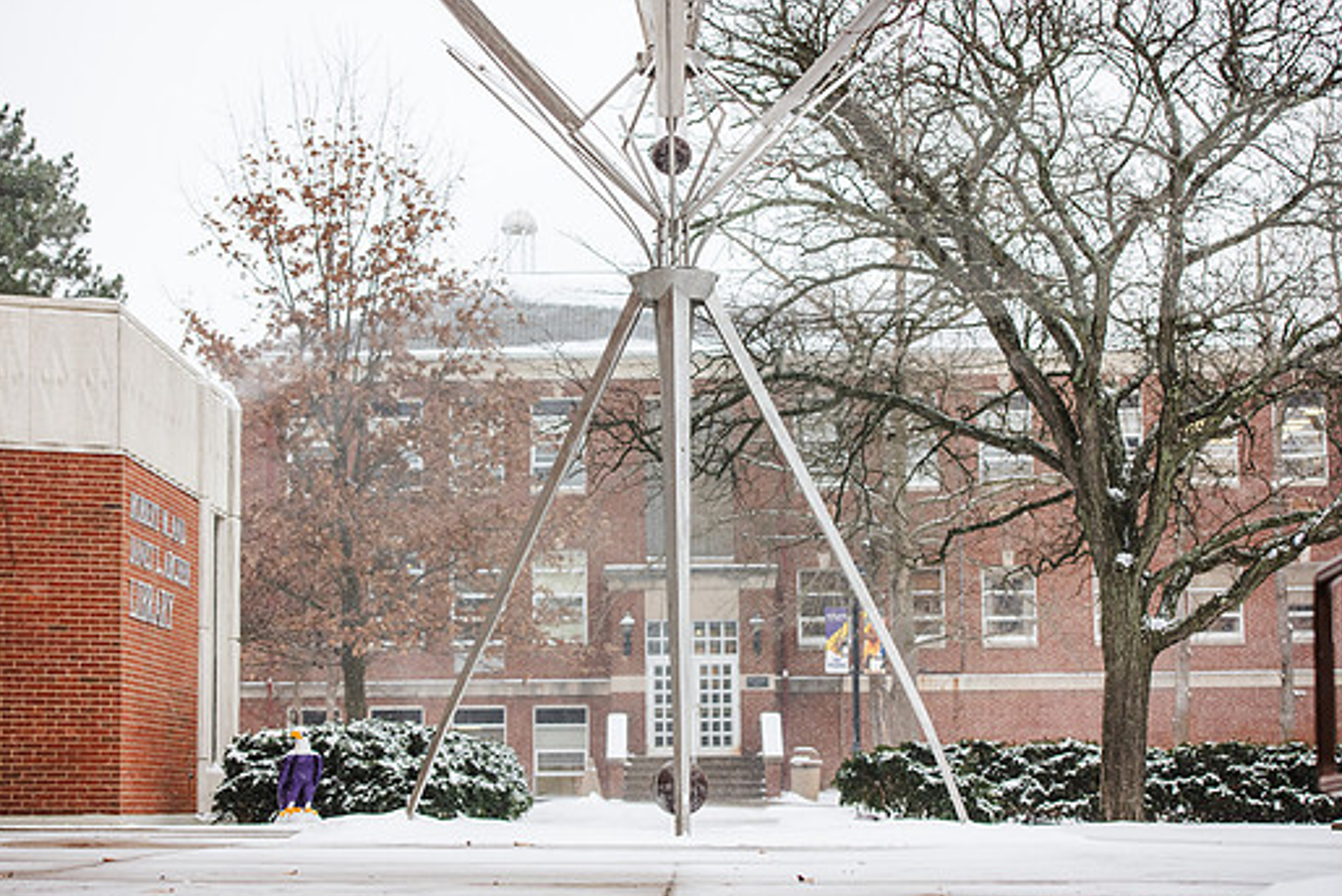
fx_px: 2946
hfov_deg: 25.7
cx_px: 642
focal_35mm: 79
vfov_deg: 17.3
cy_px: 414
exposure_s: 1/250
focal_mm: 70
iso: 500
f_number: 4
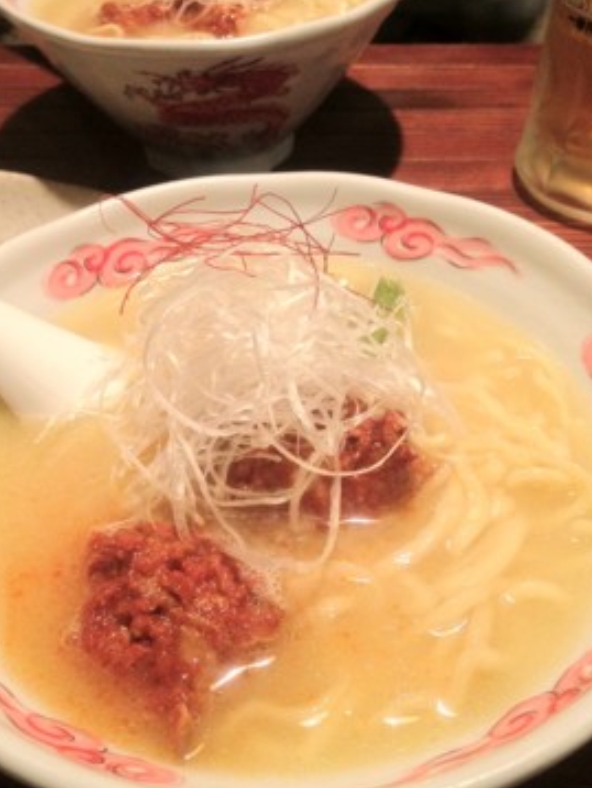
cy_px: 379
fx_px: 1002
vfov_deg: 42.9
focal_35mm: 44
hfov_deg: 32.9
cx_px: 288
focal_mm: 4.28
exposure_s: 1/20
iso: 250
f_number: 2.4
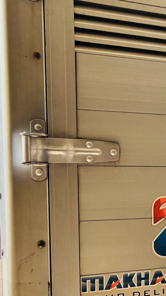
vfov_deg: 27.2
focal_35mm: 77
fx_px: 602
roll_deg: -0.3
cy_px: 218
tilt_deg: -4.0
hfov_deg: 13.5
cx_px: 326
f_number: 1.5
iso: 50
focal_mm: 5.7
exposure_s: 1/361
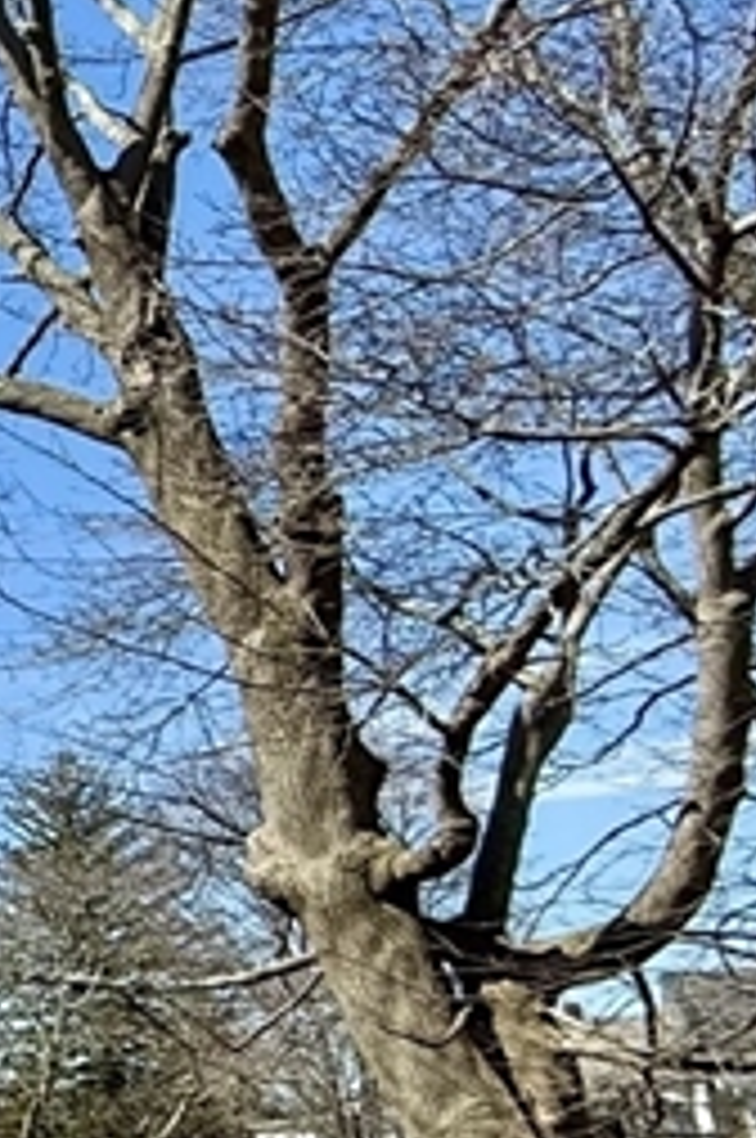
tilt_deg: +13.5
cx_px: -1287
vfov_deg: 33.7
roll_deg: -0.5
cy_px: 742
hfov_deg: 13.0
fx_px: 1863
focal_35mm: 59
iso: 50
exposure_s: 1/779
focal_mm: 2.22
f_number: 2.2
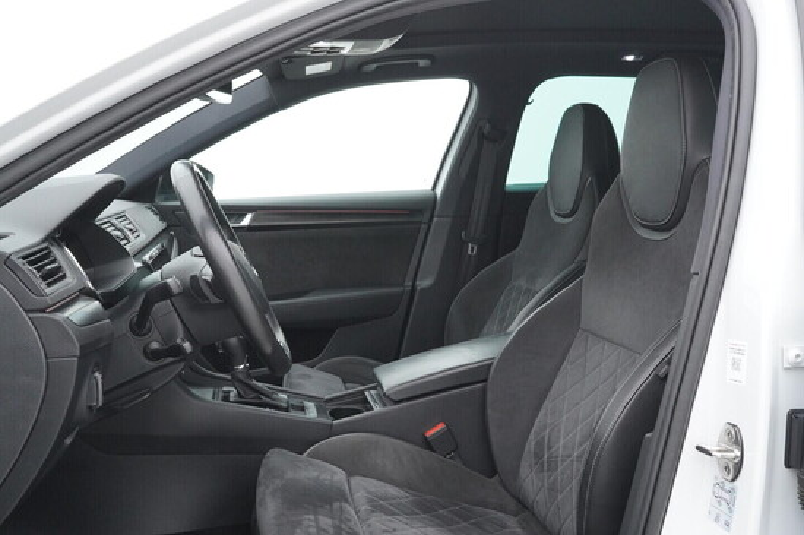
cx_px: 402
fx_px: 803
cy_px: 268
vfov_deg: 36.8
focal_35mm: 36
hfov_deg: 53.2
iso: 2000
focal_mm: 24
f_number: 6.3
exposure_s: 1/125
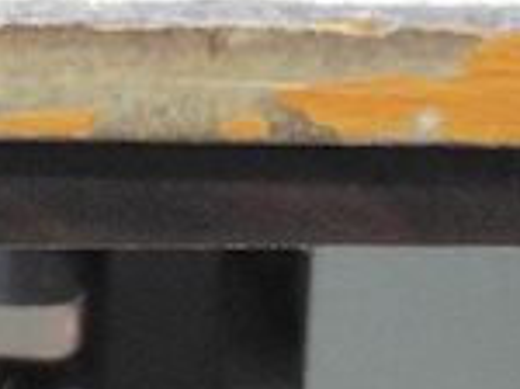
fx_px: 3944
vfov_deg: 5.3
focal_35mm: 263
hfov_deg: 6.8
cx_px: -1071
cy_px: -851
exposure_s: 1/22.7
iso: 400
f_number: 3.2
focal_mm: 8.8
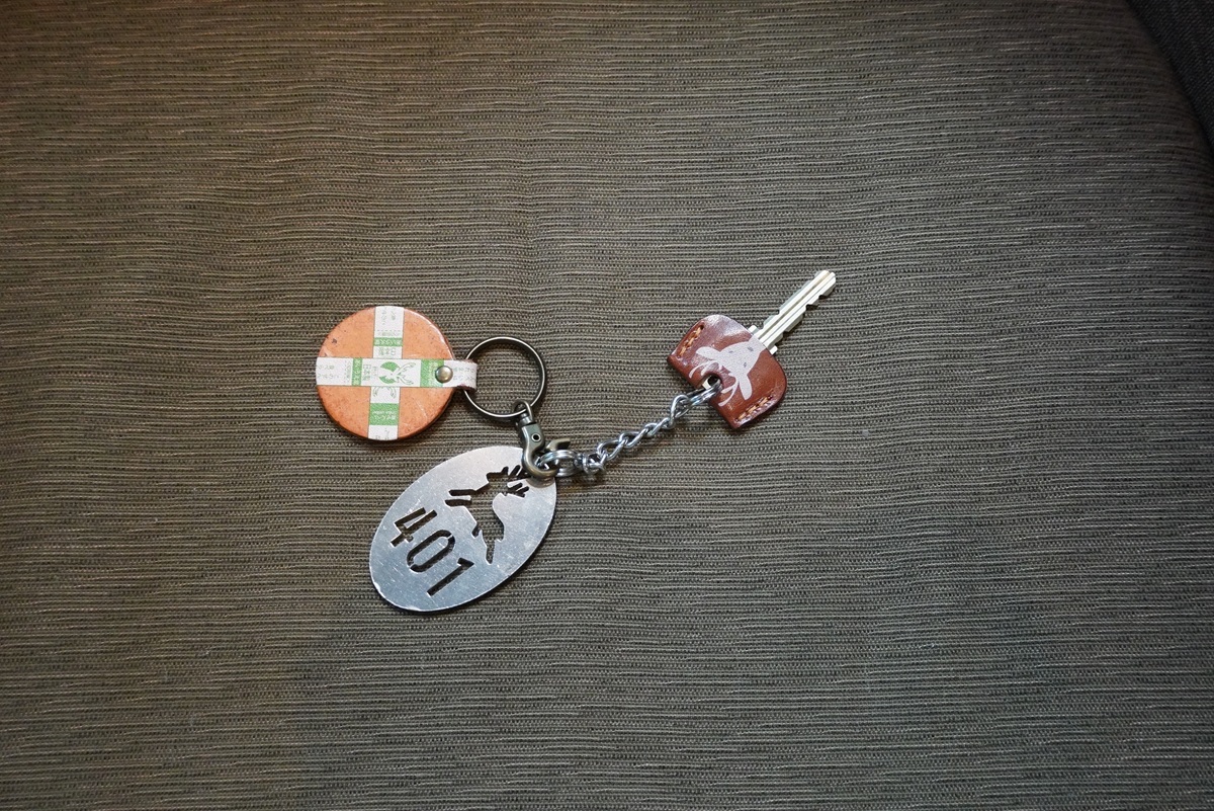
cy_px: 406
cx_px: 607
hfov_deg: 49.5
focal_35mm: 39
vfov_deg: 34.2
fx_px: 1316
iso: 4000
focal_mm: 26
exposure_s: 1/160
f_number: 4
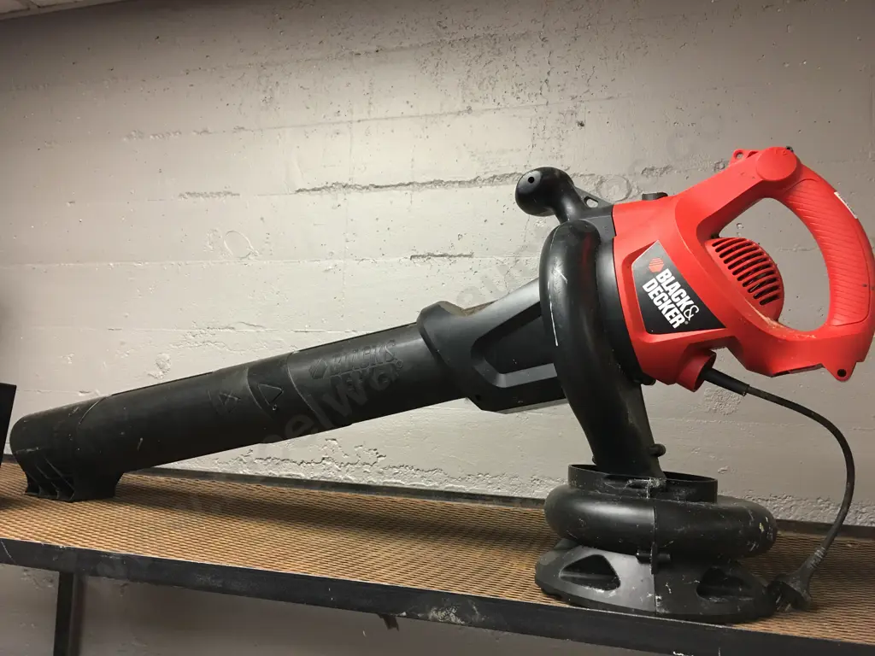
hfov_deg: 61.7
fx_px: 733
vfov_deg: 48.2
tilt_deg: +7.6
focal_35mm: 29
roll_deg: -3.4
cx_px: 438
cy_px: 328
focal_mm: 4.15
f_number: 2.2
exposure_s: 1/17
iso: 80
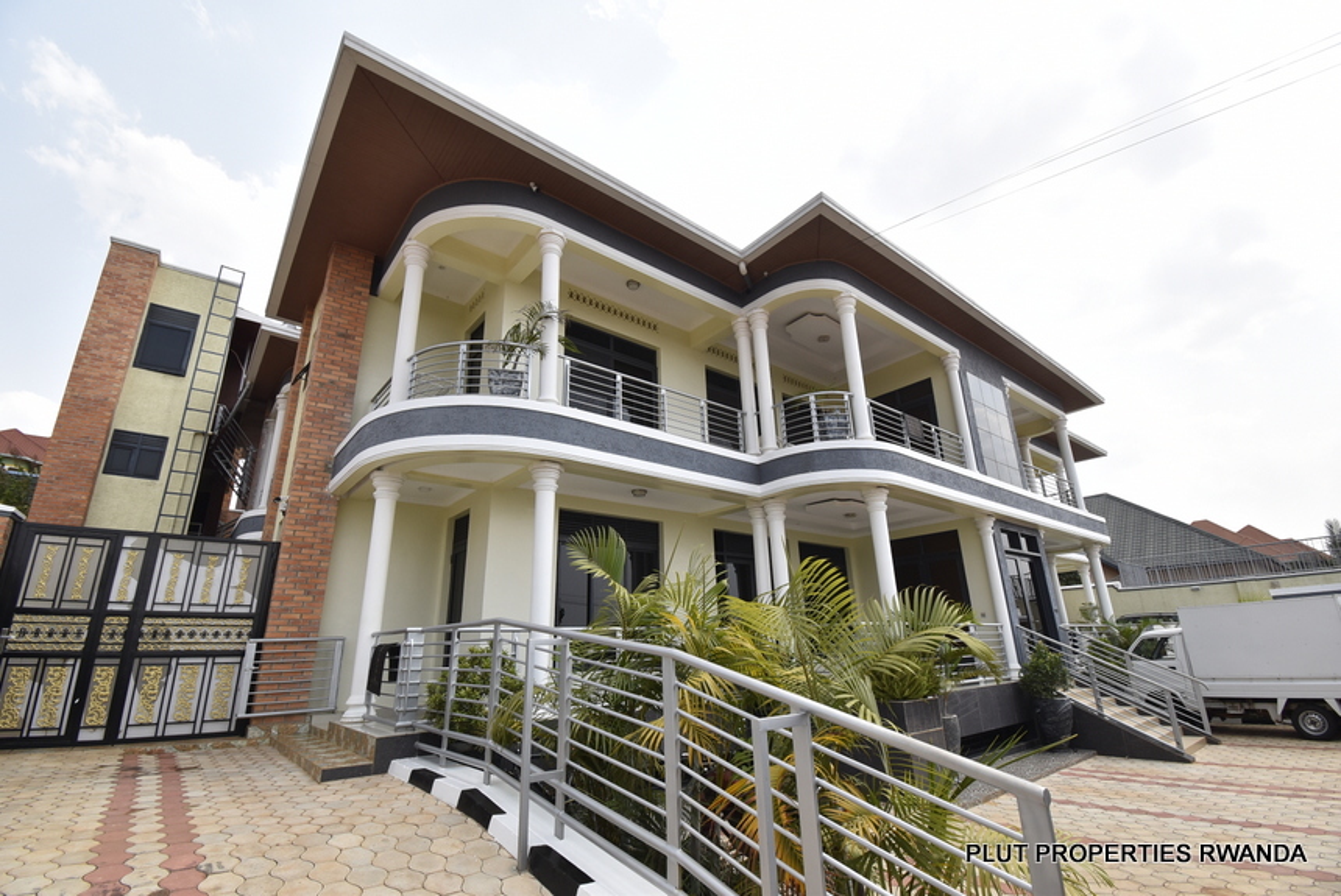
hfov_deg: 100.3
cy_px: 448
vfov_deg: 77.4
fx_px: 559
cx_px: 670
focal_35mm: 15
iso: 250
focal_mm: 10
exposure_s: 1/320
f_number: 8
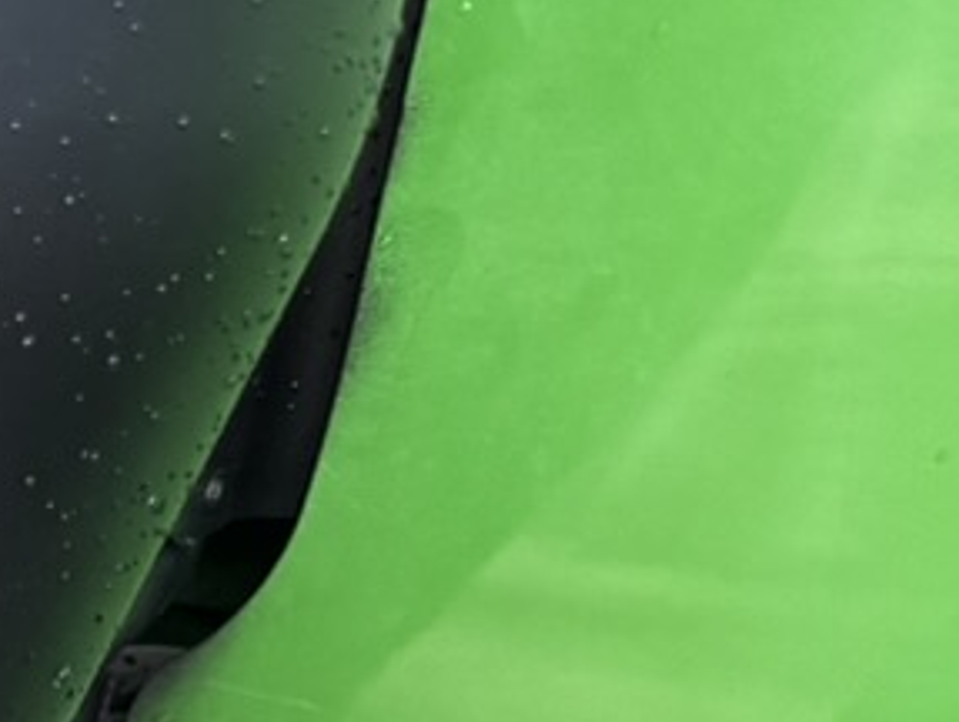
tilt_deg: -24.9
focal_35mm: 171
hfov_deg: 8.8
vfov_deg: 8.2
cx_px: -2162
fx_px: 4743
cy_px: 1578
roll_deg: +1.4
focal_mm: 6.76
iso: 80
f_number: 1.78
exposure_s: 1/428
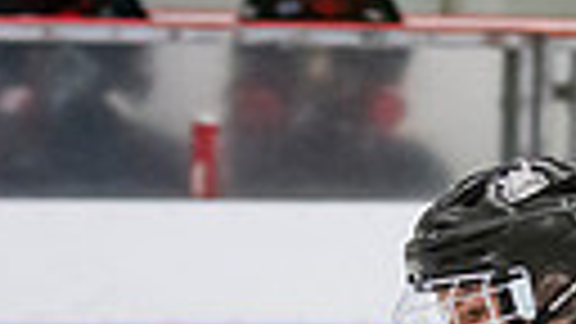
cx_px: 834
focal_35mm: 623
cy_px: 825
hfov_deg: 3.5
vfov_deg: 1.9
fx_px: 9515
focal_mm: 70
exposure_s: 1/640
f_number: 3.2
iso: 2000
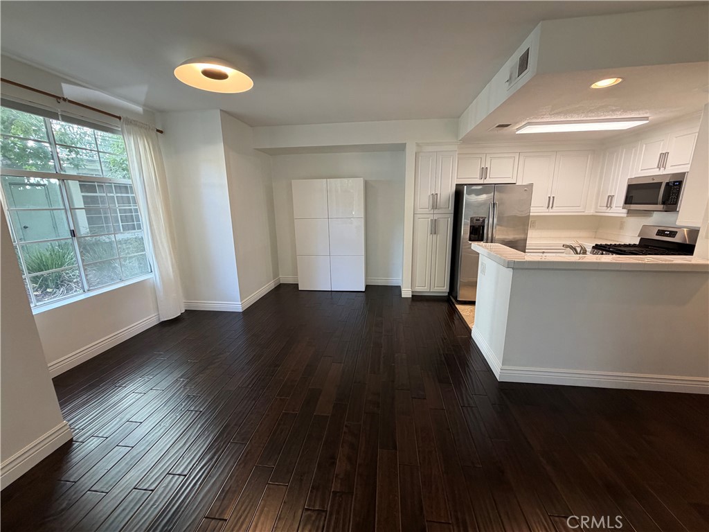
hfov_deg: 102.1
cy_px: 266
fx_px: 287
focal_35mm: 14
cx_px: 354
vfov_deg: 85.7
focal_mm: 2.22
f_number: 2.2
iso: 200
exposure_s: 1/120
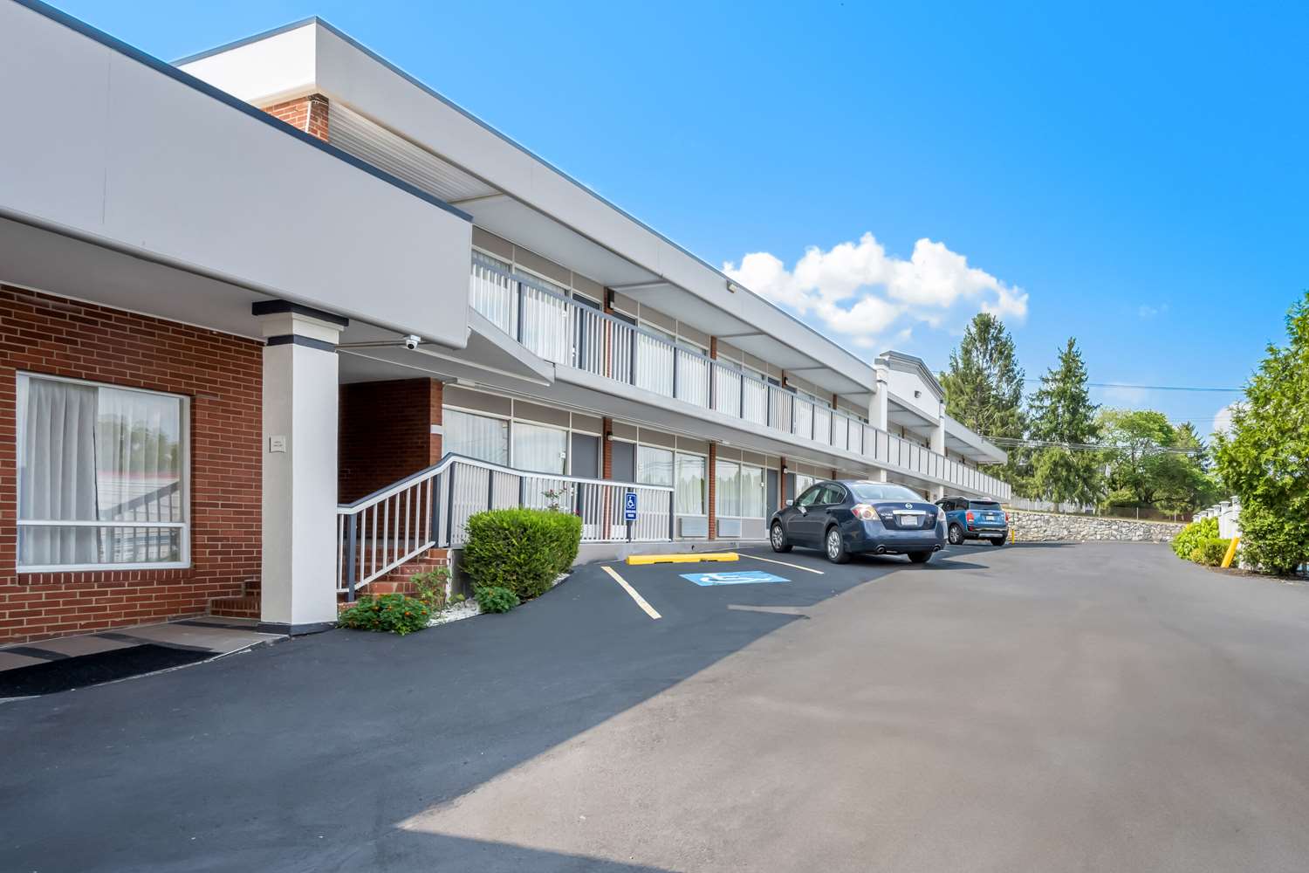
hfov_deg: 104.3
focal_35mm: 14
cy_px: 436
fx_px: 509
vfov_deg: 81.2
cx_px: 654
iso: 400
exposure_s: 1/45
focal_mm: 14
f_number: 11
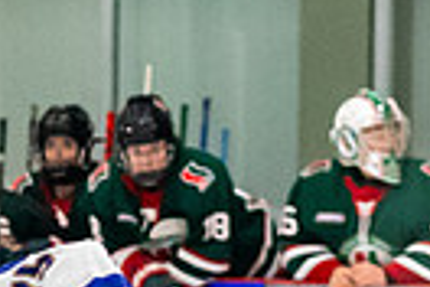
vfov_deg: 1.8
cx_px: -121
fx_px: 9077
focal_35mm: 760
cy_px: 680
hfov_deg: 2.7
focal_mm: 92
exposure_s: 1/800
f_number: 2.8
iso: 4000
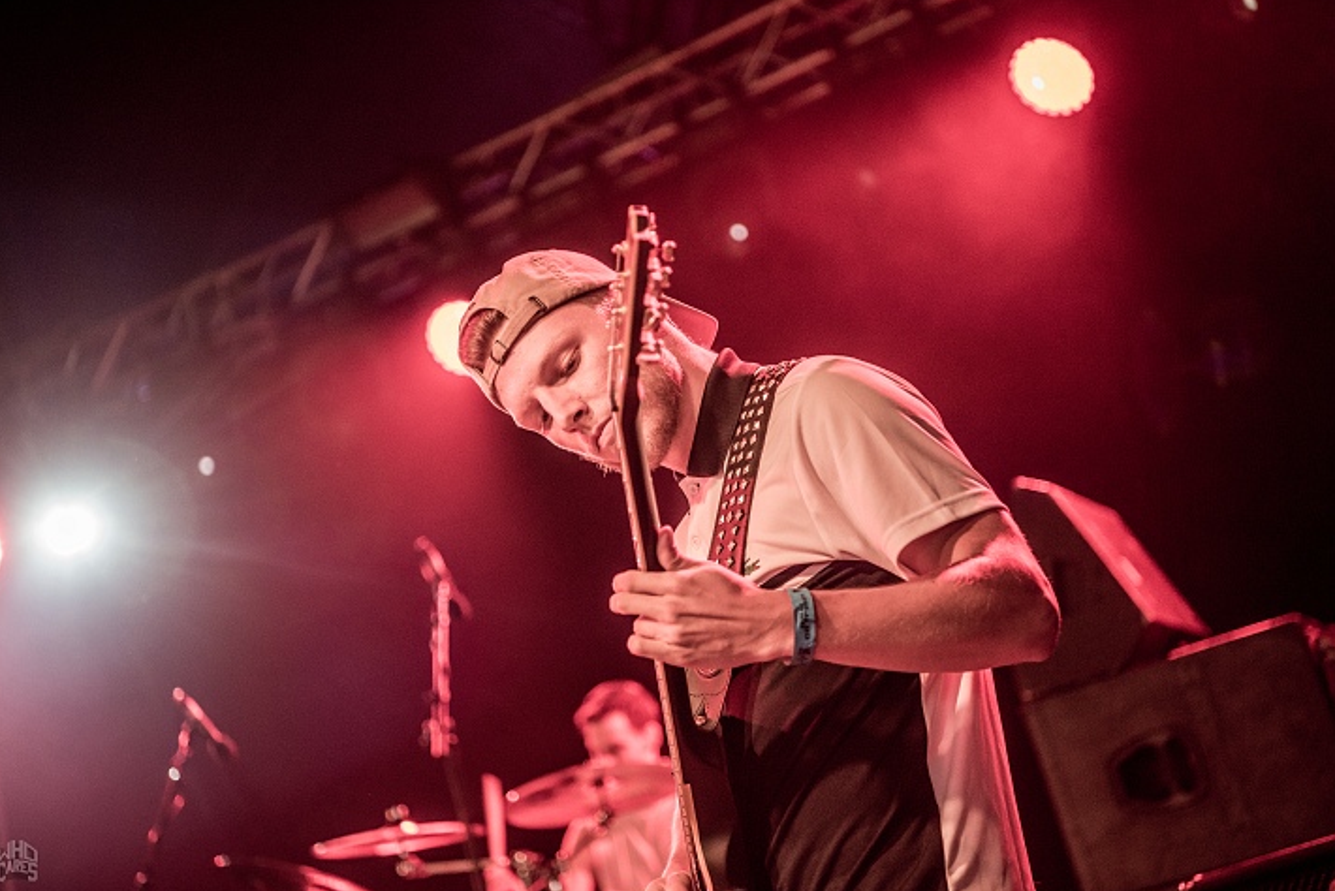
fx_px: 2634
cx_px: 660
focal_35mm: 71
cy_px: 446
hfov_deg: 28.4
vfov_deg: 19.2
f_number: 2.8
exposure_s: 1/125
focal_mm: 70
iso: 2000
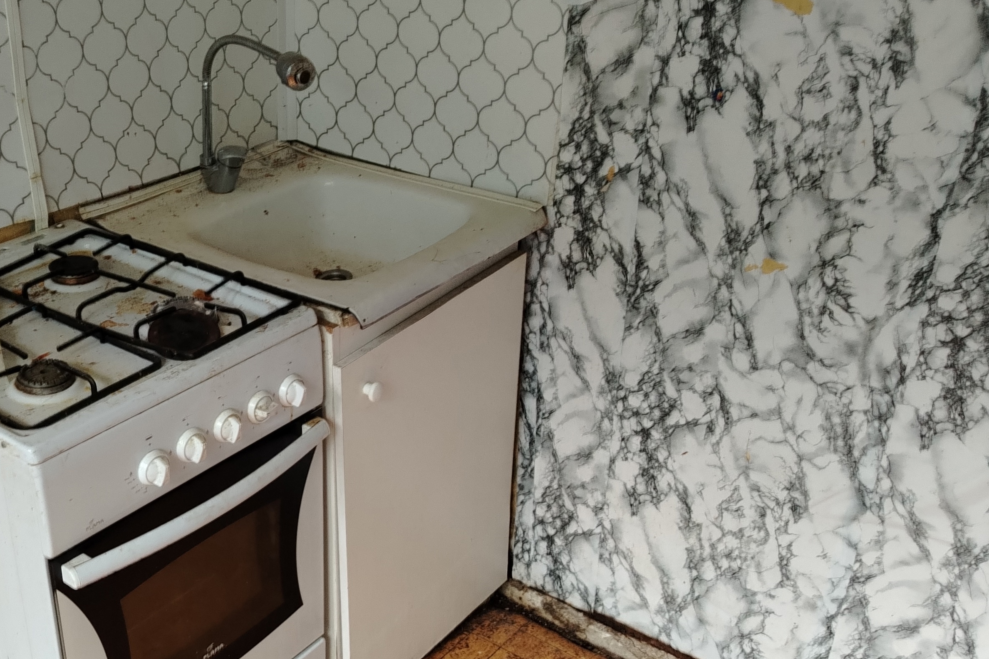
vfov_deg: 31.8
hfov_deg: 45.5
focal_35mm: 42
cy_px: 410
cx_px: 307
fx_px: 1154
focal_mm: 5.25
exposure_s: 1/50
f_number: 1.75
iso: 931
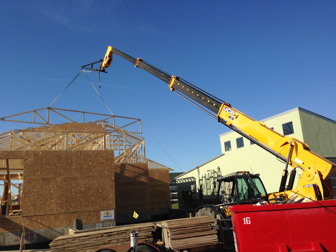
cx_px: 168
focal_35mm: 33
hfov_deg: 55.4
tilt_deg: +12.1
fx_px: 320
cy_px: 126
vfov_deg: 42.9
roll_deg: +3.4
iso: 50
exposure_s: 1/2088
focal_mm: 4.12
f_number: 2.4
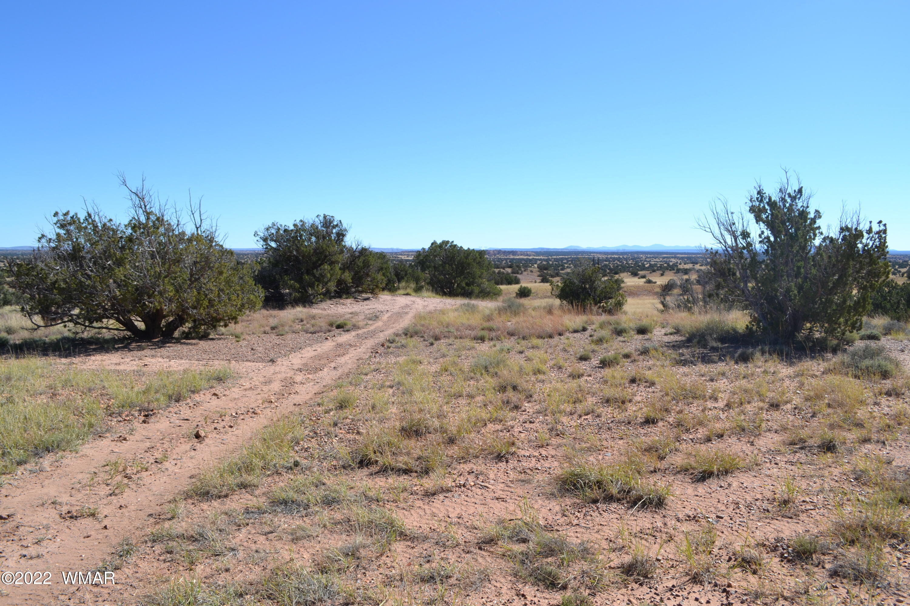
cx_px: 455
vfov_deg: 47.9
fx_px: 682
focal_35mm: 27
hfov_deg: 67.4
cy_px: 303
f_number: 8
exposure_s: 1/250
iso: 100
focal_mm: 18
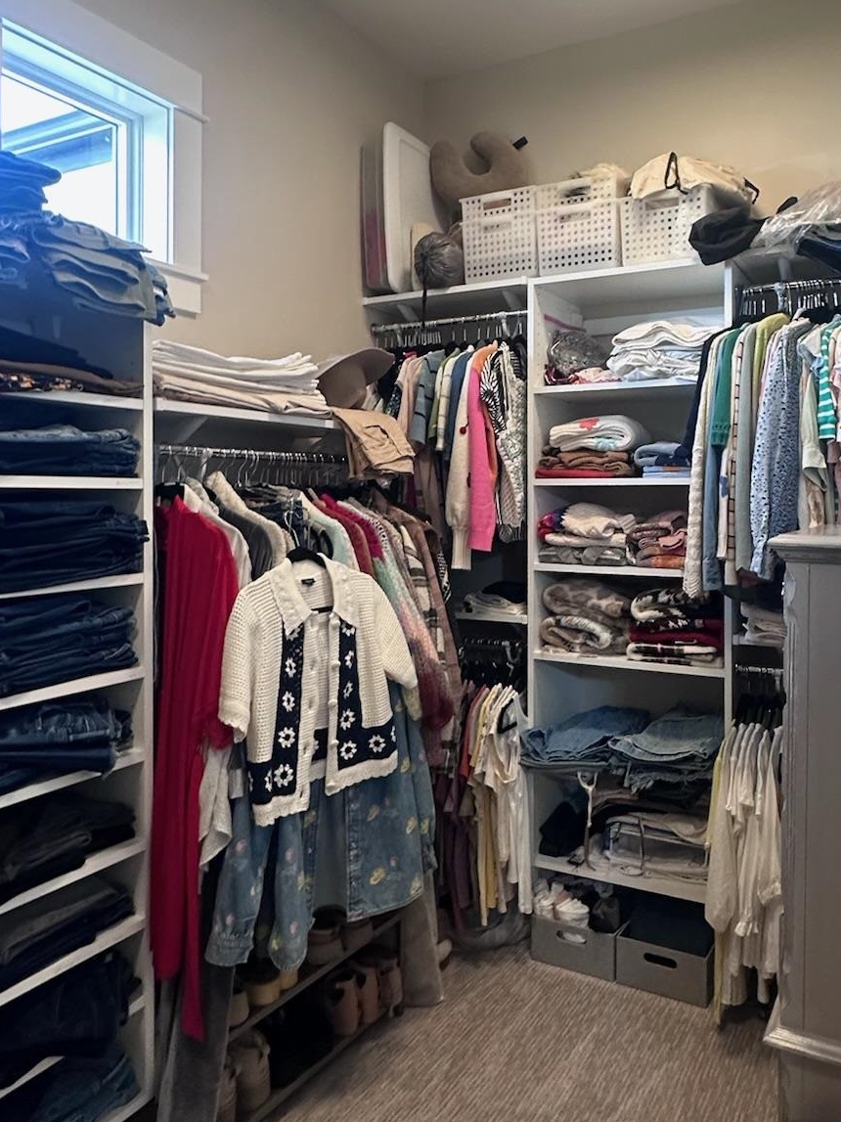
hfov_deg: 53.6
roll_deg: +0.2
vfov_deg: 69.1
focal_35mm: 25
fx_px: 810
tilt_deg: +2.4
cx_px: 569
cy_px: 494
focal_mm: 2.22
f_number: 2.2
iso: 250
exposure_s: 1/60
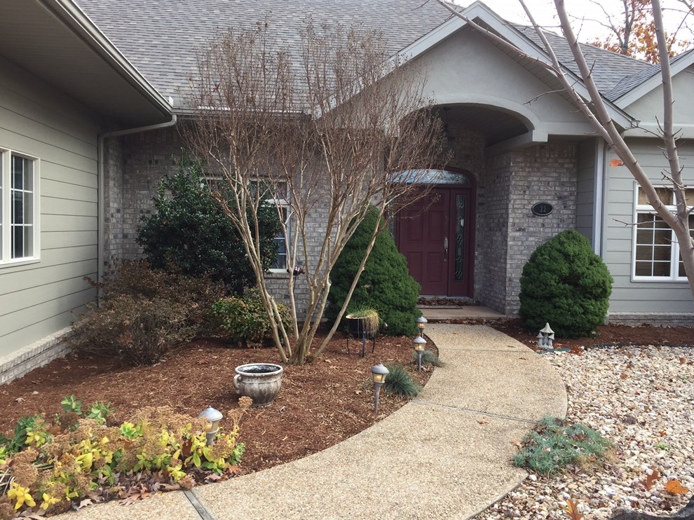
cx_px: 353
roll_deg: -1.7
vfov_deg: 46.8
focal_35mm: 30
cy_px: 252
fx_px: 601
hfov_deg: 60.0
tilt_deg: -1.8
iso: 32
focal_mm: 4.15
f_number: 2.2
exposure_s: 1/200
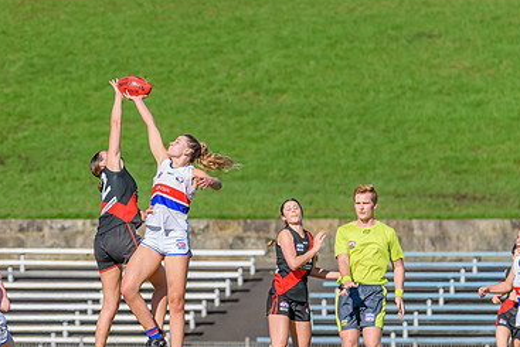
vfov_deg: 2.1
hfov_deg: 3.1
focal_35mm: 660
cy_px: 220
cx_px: 219
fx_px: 9537
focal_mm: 400
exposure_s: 1/1600
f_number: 9
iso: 640
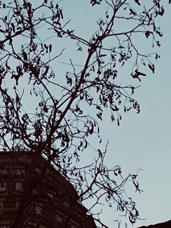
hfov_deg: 10.8
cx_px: 20
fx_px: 902
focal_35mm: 137
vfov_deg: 12.2
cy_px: 502
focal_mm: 4
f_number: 1.8
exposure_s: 1/1656
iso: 20
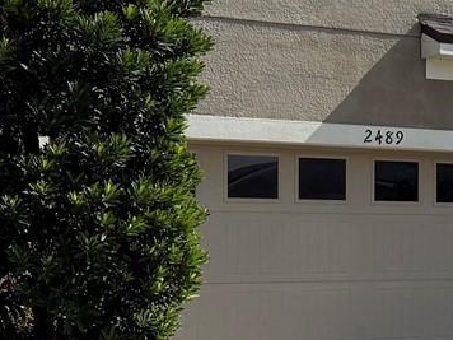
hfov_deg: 17.3
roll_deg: -0.3
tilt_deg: +3.1
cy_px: 183
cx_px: 556
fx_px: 1413
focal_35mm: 108
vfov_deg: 13.7
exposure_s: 1/9091
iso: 100
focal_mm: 6.76
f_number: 1.78
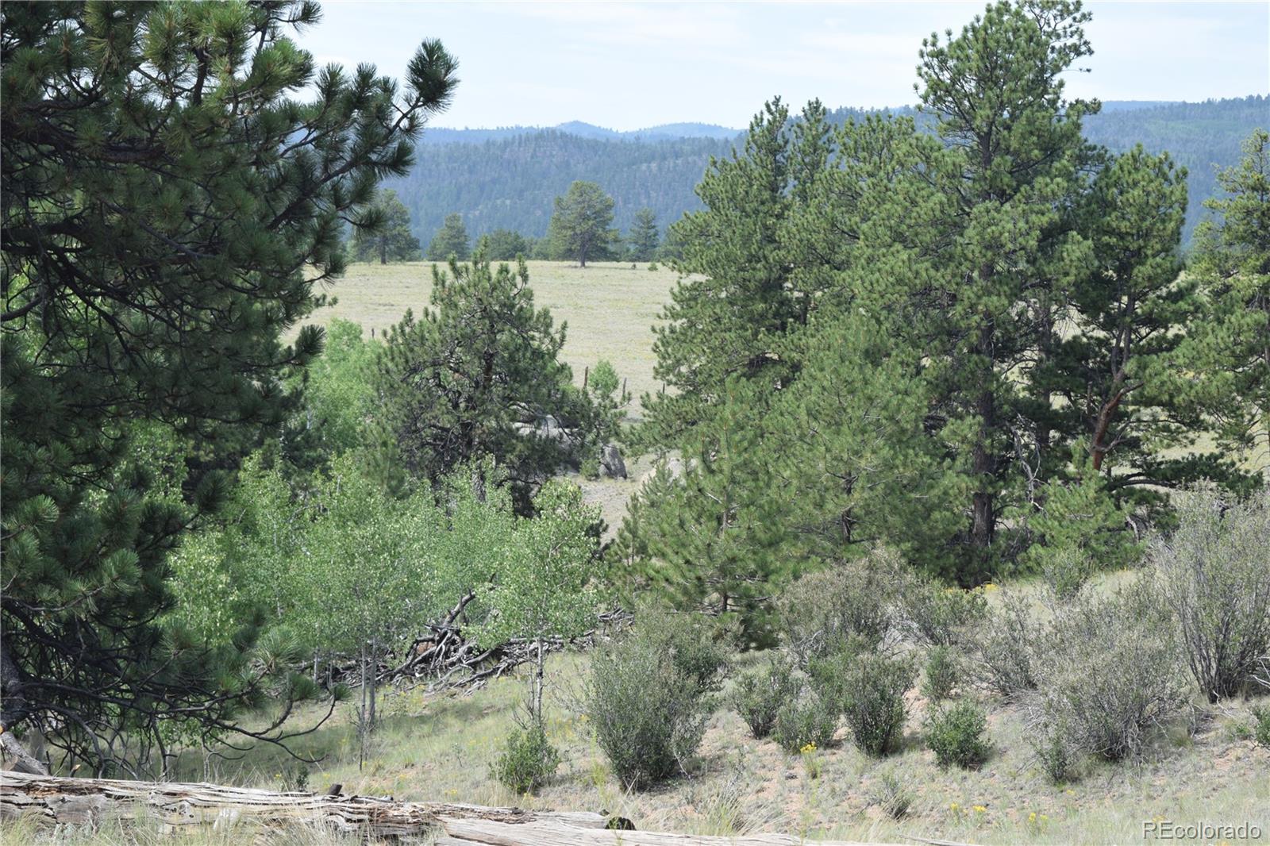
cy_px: 423
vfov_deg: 16.5
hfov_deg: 24.6
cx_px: 635
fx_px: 2910
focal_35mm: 82
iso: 220
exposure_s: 1/250
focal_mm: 55
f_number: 8
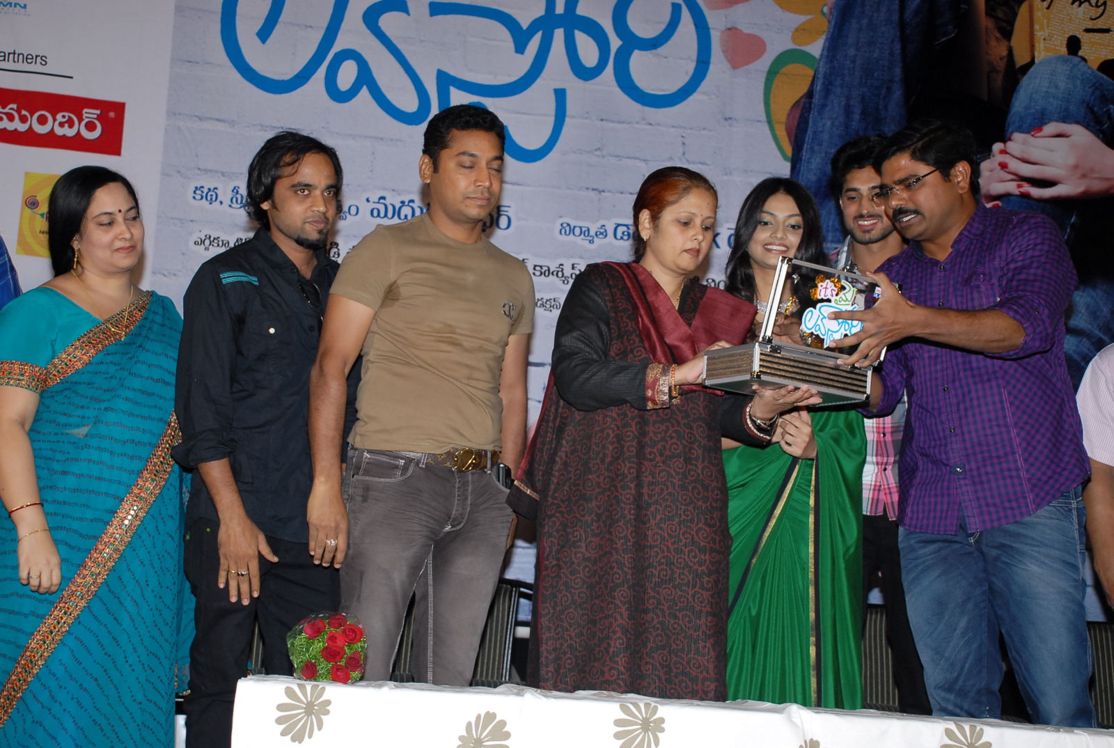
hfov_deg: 37.8
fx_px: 1628
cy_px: 374
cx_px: 557
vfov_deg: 25.9
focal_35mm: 52
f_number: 5.6
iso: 400
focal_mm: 35
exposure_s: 1/100
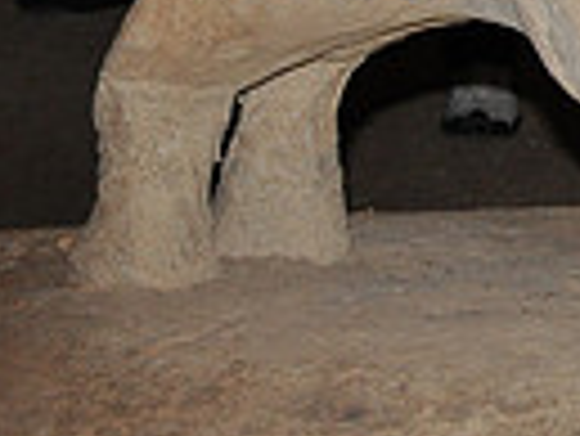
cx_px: 1030
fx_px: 3254
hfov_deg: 9.7
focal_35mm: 194
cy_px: -245
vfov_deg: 7.5
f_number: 4.2
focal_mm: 30
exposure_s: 1/60
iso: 800
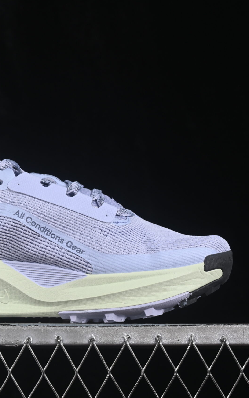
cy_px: 199
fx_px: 1248
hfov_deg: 11.3
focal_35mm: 115
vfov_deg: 18.1
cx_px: 31
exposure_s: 1/80
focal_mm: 50
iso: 160
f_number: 8
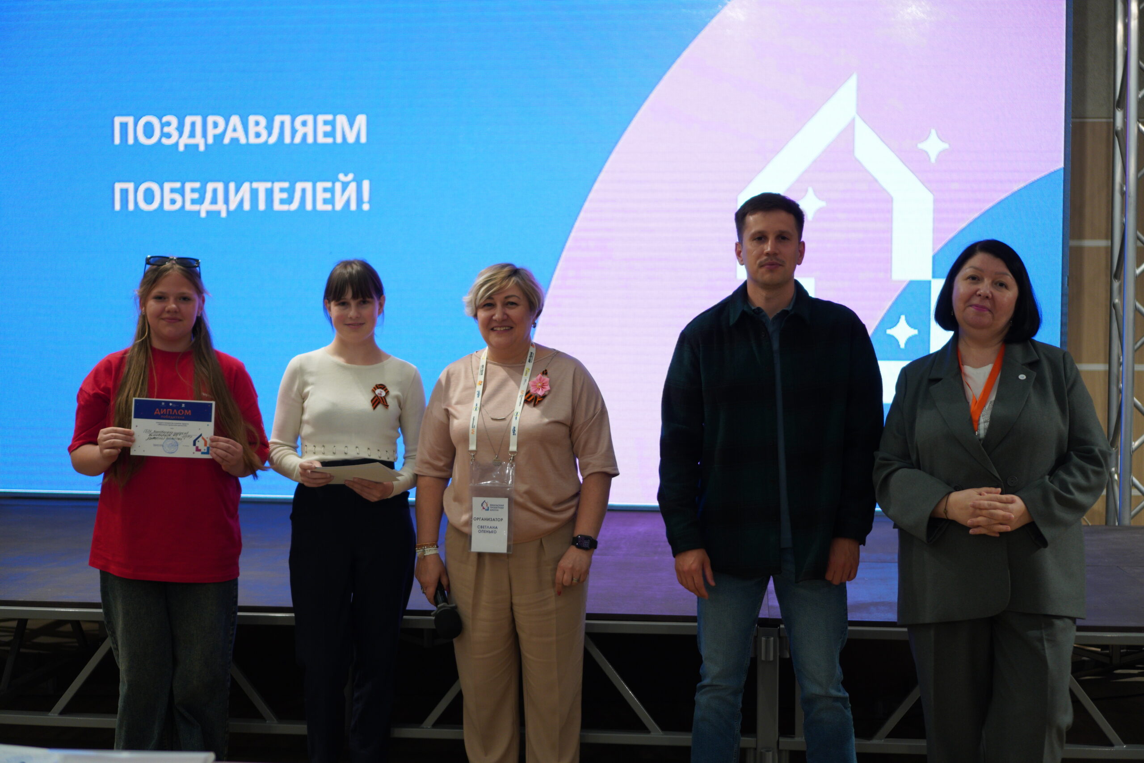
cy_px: 382
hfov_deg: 37.8
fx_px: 1668
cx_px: 572
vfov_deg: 25.8
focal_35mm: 52
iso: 250
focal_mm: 35
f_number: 1.8
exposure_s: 1/125
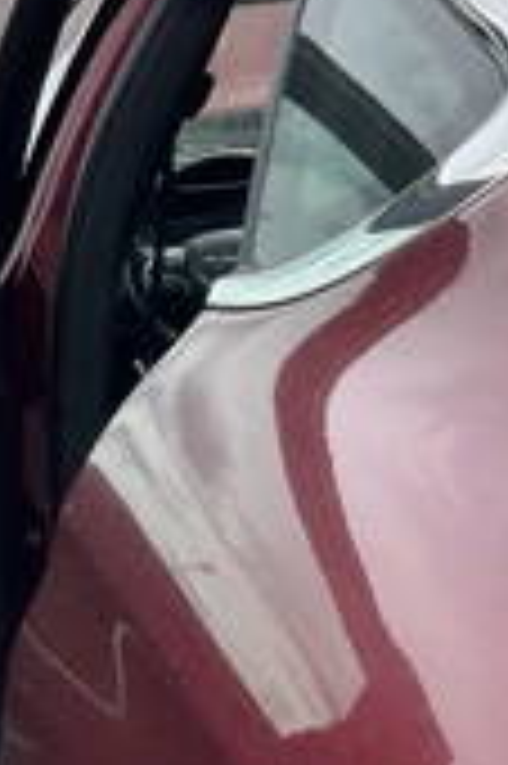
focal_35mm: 71
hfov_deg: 17.4
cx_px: -229
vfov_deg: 28.5
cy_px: 423
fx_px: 1506
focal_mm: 3
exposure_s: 1/883
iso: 25
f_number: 1.8
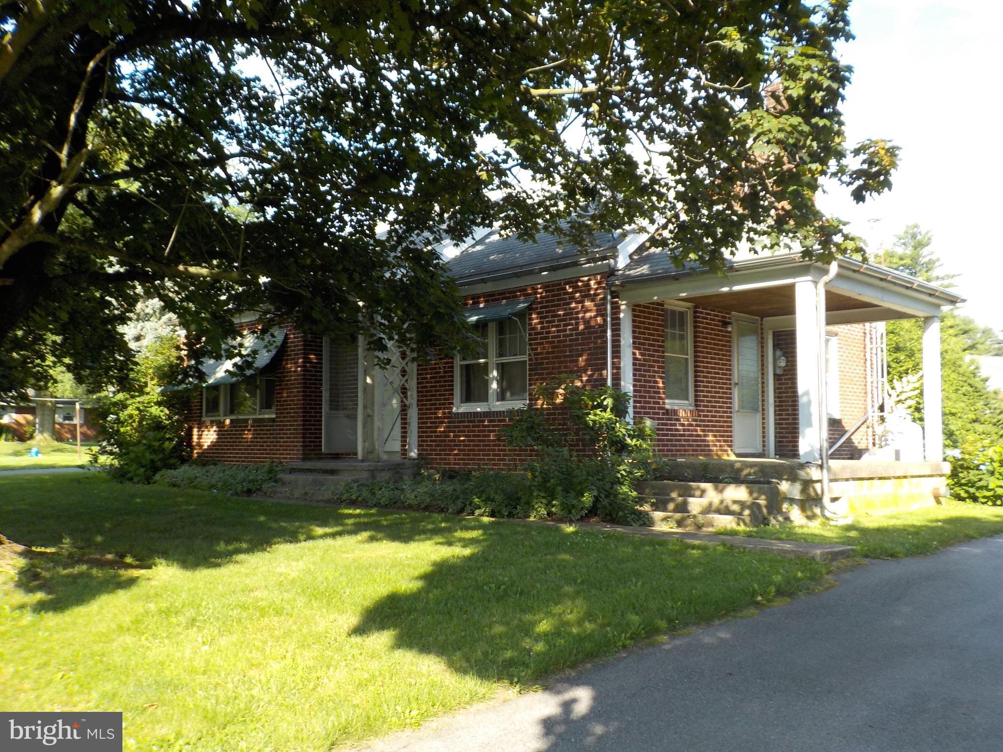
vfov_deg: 46.8
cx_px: 502
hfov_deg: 60.0
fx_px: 869
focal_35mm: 30
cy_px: 376
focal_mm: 4.1
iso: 125
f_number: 3.3
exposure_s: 1/250
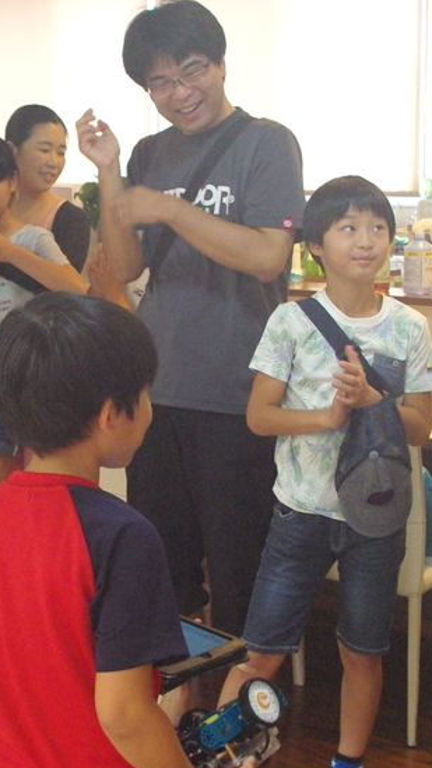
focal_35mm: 78
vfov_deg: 27.1
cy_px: 448
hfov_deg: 15.4
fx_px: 1588
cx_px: 80
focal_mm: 23.13
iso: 1600
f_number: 5.6
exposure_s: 1/80
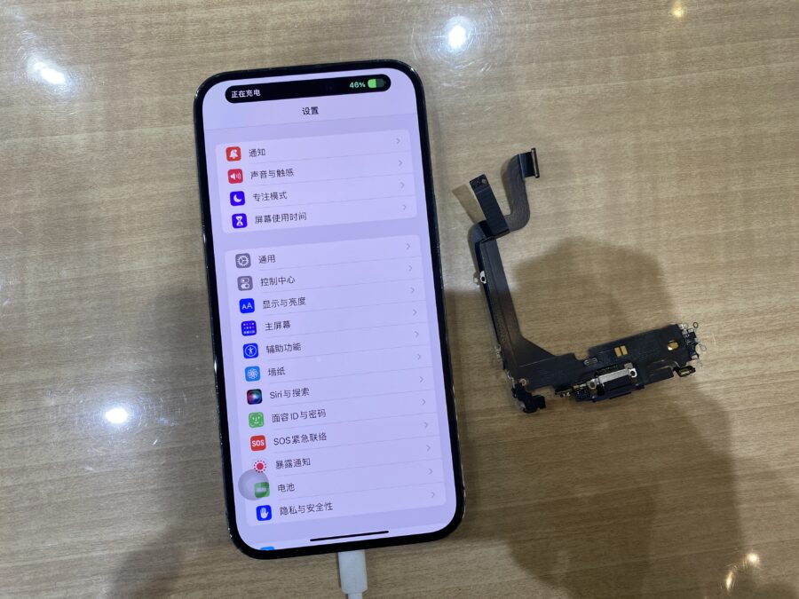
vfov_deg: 53.1
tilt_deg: -84.2
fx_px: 600
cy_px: 300
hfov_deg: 67.3
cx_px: 400
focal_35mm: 26
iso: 50
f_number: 1.8
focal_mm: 4.25
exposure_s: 1/100
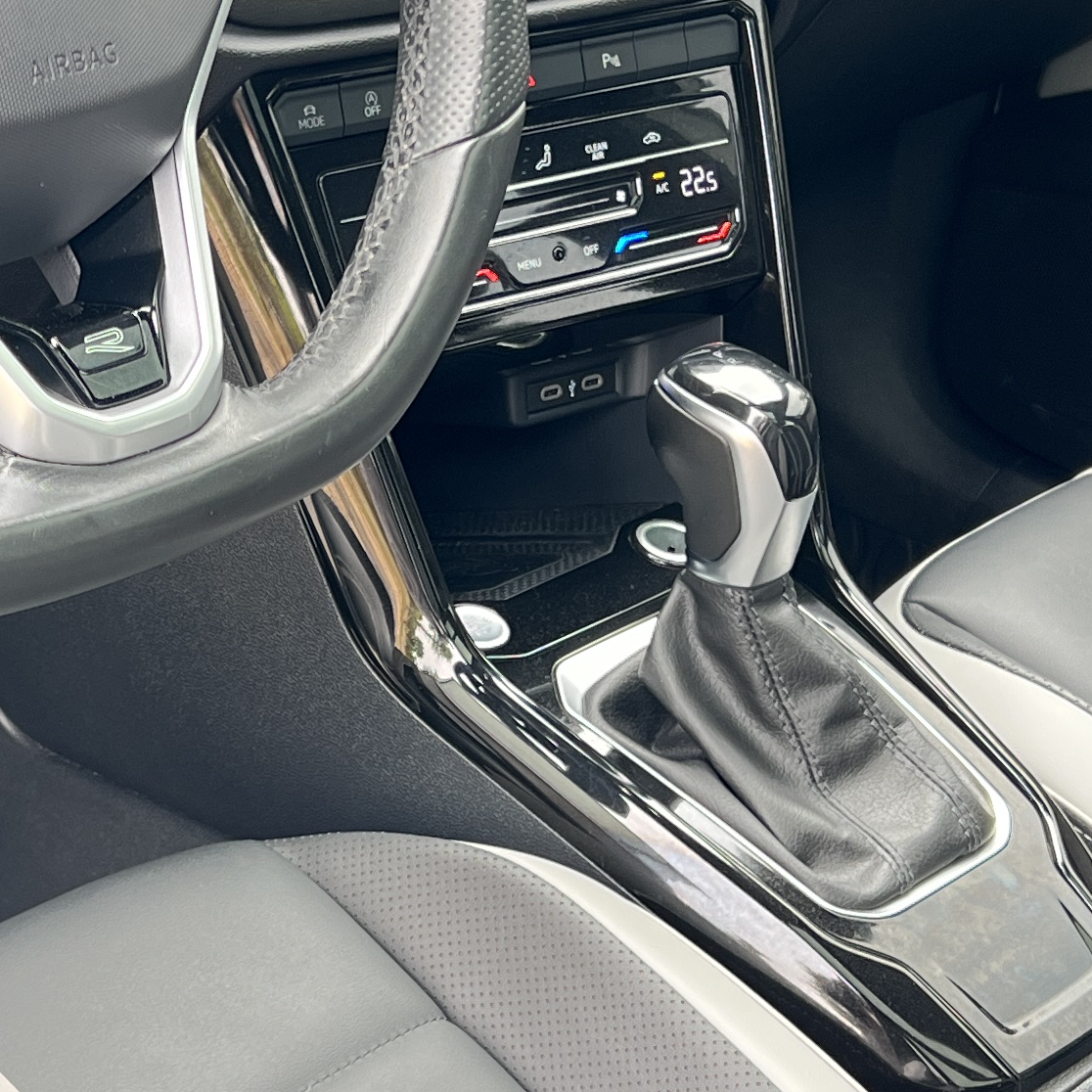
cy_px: 537
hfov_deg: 20.7
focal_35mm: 83
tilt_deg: -29.5
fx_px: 2962
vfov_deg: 20.9
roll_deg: -5.4
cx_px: 288
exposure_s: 1/121
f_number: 1.5
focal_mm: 5.7
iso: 125
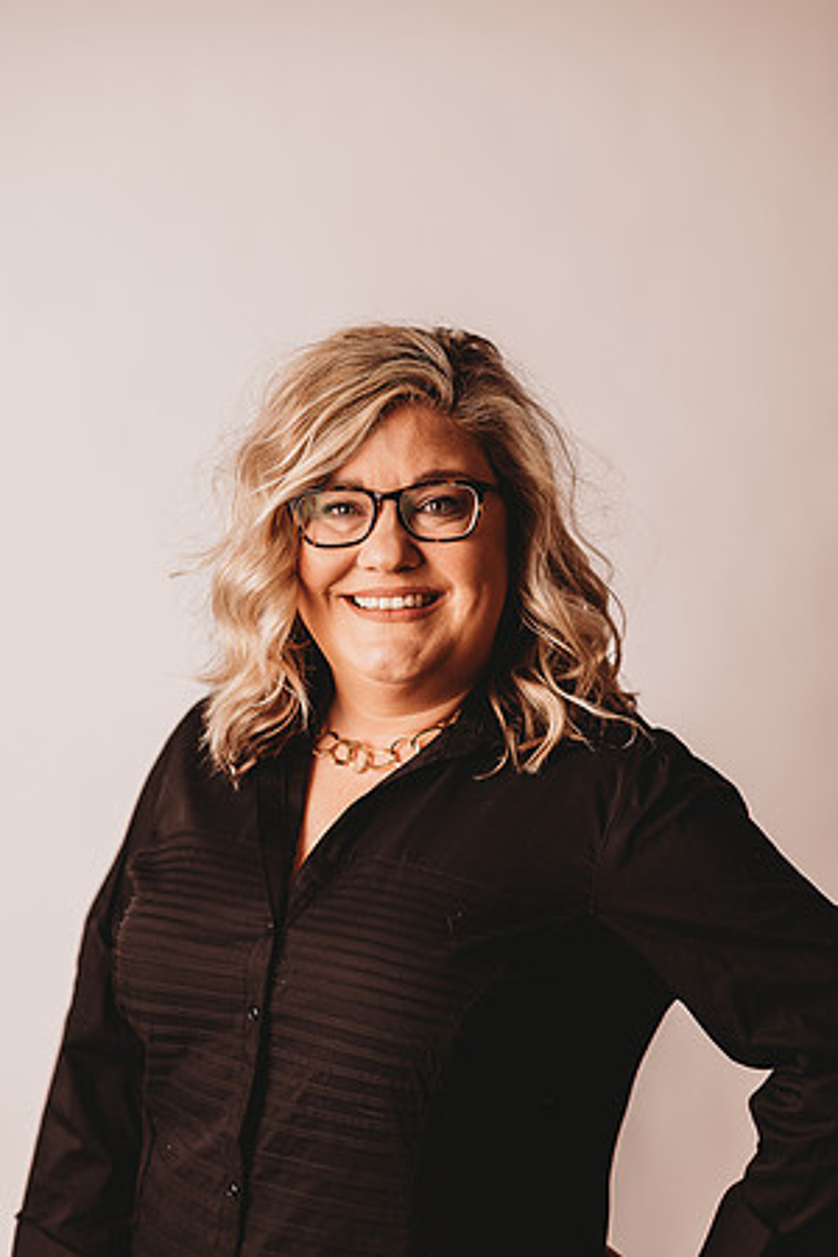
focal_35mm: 85
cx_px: 419
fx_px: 2968
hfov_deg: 16.1
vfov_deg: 23.9
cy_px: 628
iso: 100
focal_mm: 85
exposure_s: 1/160
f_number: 2.5
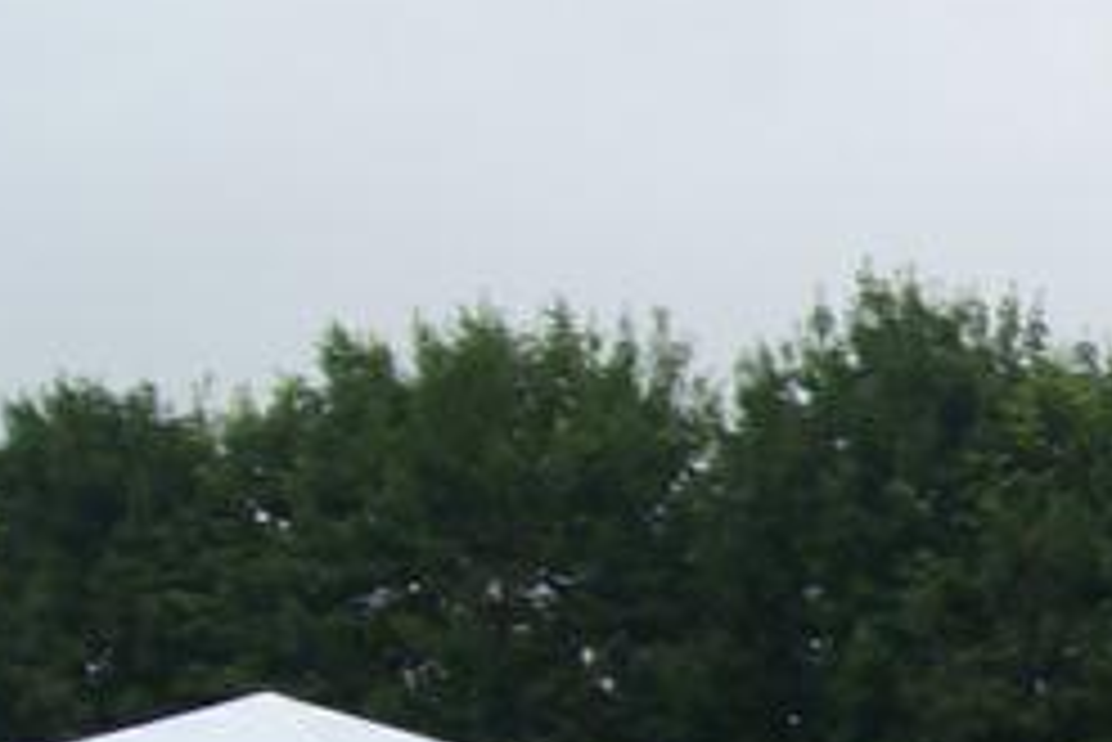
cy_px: 1034
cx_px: 2422
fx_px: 5625
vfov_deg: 7.5
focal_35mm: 182
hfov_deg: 10.2
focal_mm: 6
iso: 80
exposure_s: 1/160
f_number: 2.7
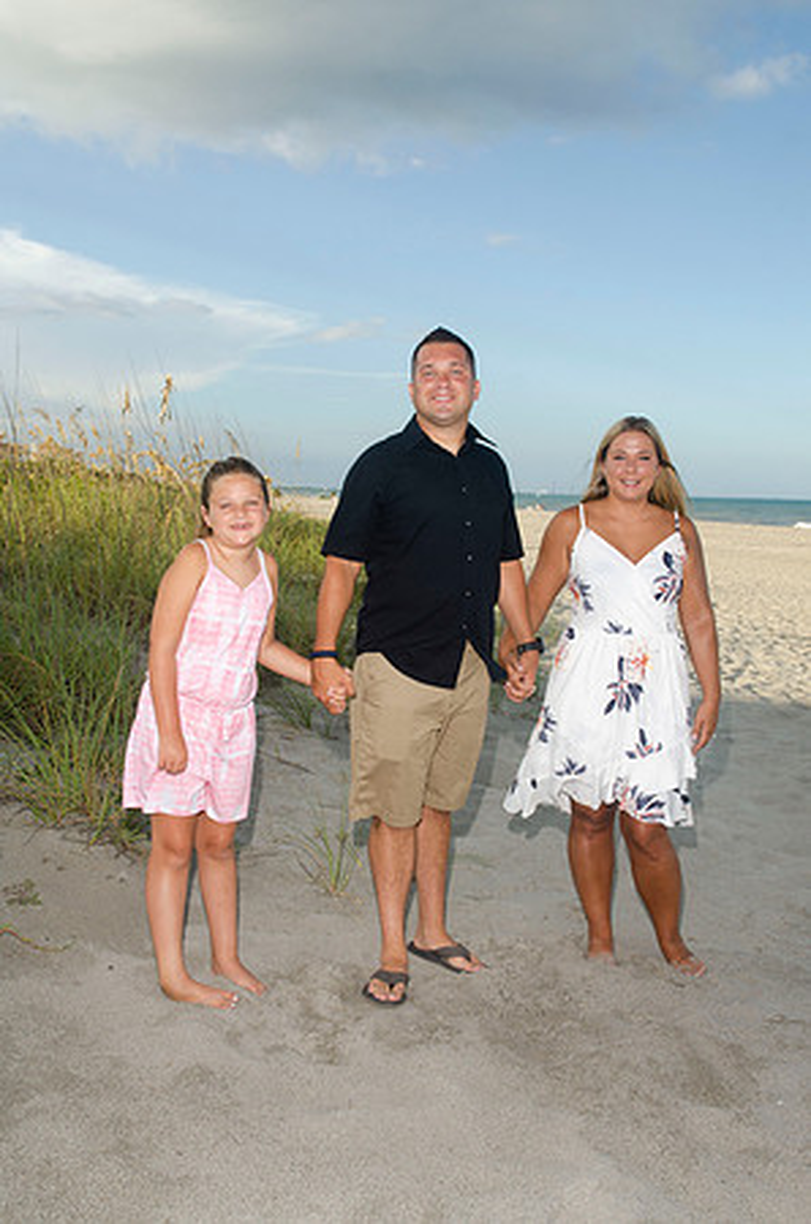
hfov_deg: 35.3
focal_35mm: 38
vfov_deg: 51.4
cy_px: 612
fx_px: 1273
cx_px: 406
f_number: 9
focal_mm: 25
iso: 100
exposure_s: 1/250
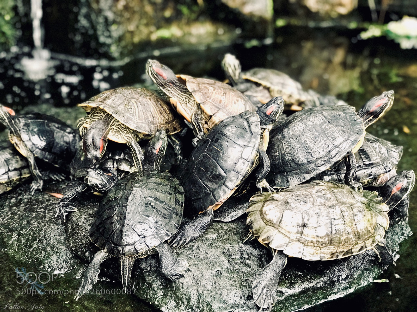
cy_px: 156
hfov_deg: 33.8
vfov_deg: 25.7
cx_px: 208
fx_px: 687
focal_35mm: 57
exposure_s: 1/50
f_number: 2.8
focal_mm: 6.6
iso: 200
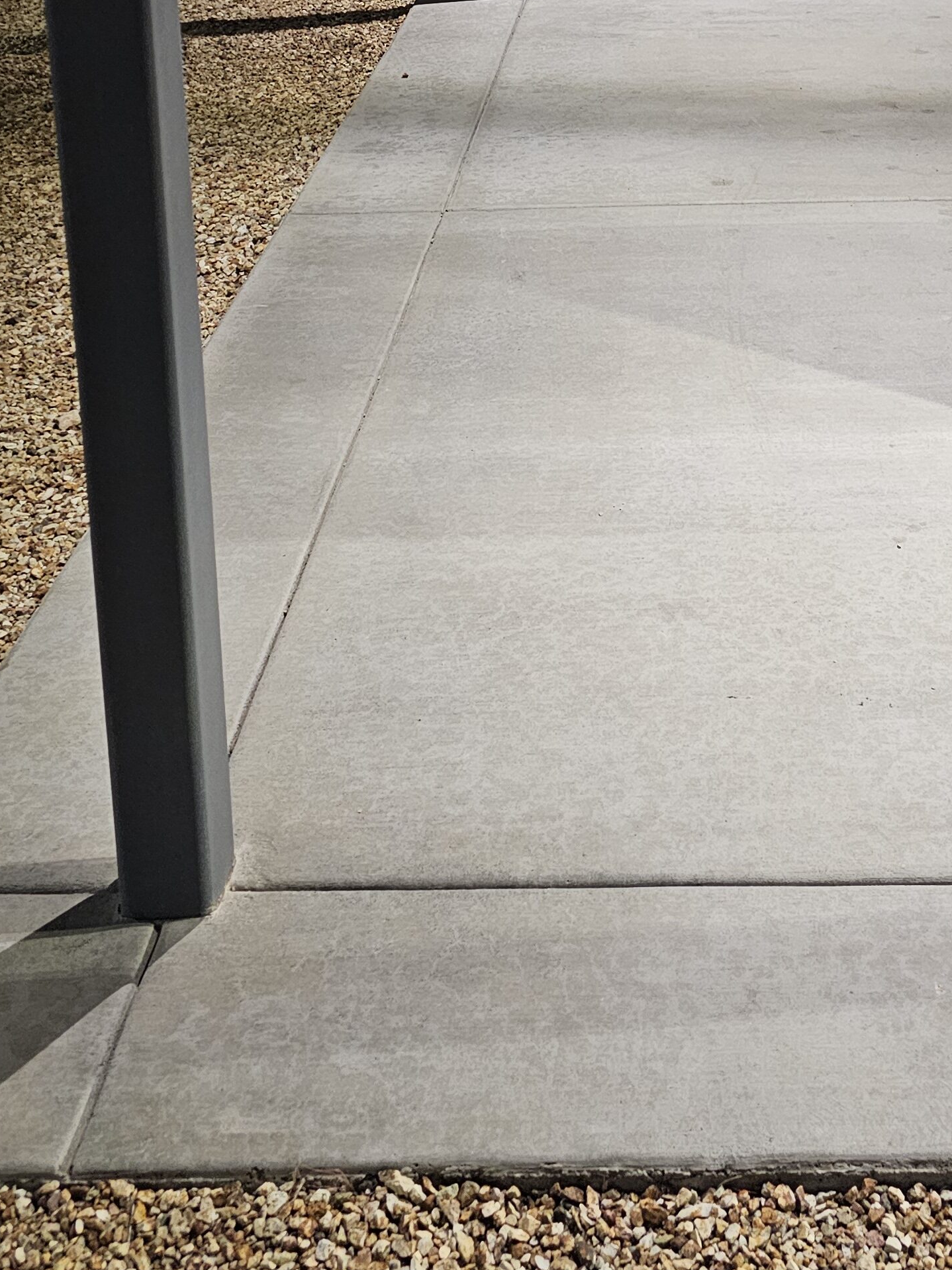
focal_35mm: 48
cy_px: -5
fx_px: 1760
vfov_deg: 35.7
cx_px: 689
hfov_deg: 29.9
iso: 640
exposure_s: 1/30
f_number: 1.7
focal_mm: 6.3
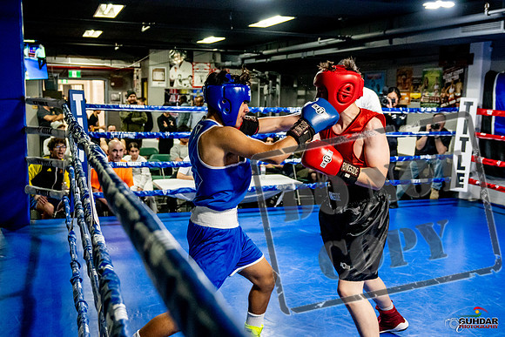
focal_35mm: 39
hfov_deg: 49.5
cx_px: 252
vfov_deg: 34.2
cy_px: 168
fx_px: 547
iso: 5000
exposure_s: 1/800
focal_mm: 26
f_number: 2.8
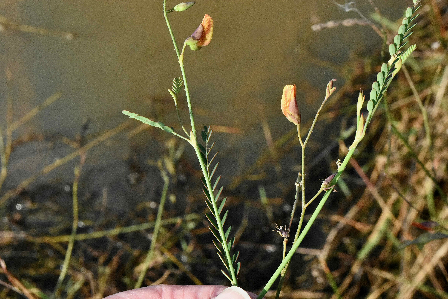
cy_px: 150
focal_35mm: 82
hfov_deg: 24.6
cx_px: 224
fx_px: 1027
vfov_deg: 16.6
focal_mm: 55
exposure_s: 1/1600
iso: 5000
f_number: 20
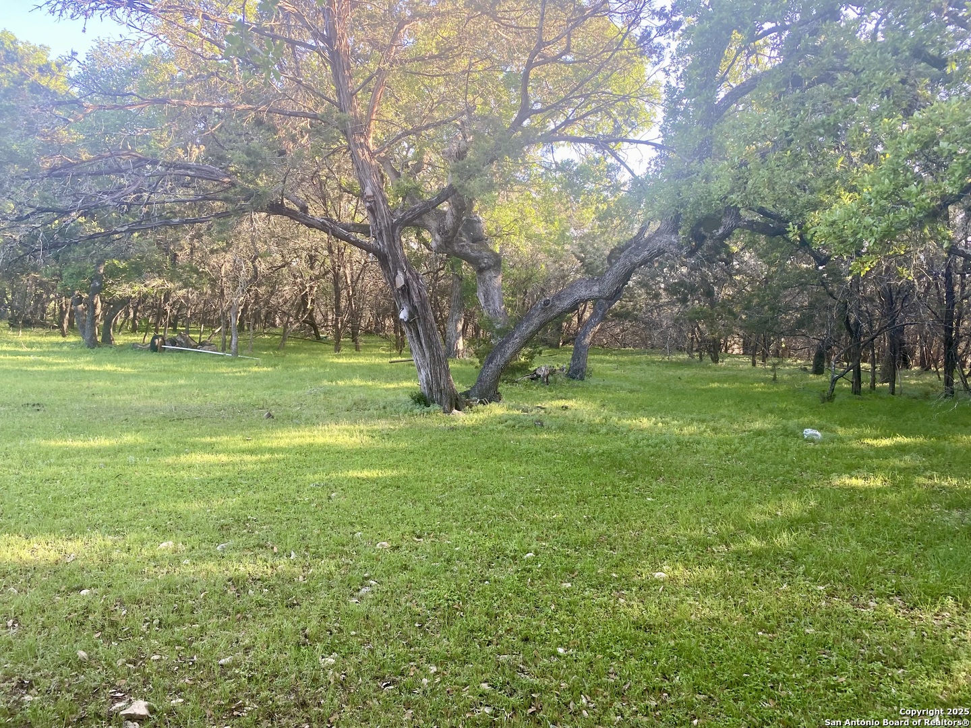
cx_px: 486
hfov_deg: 67.3
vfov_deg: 53.1
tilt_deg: -2.4
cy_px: 364
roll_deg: -0.7
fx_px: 729
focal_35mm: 26
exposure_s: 1/122
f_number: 1.8
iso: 40
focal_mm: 4.25
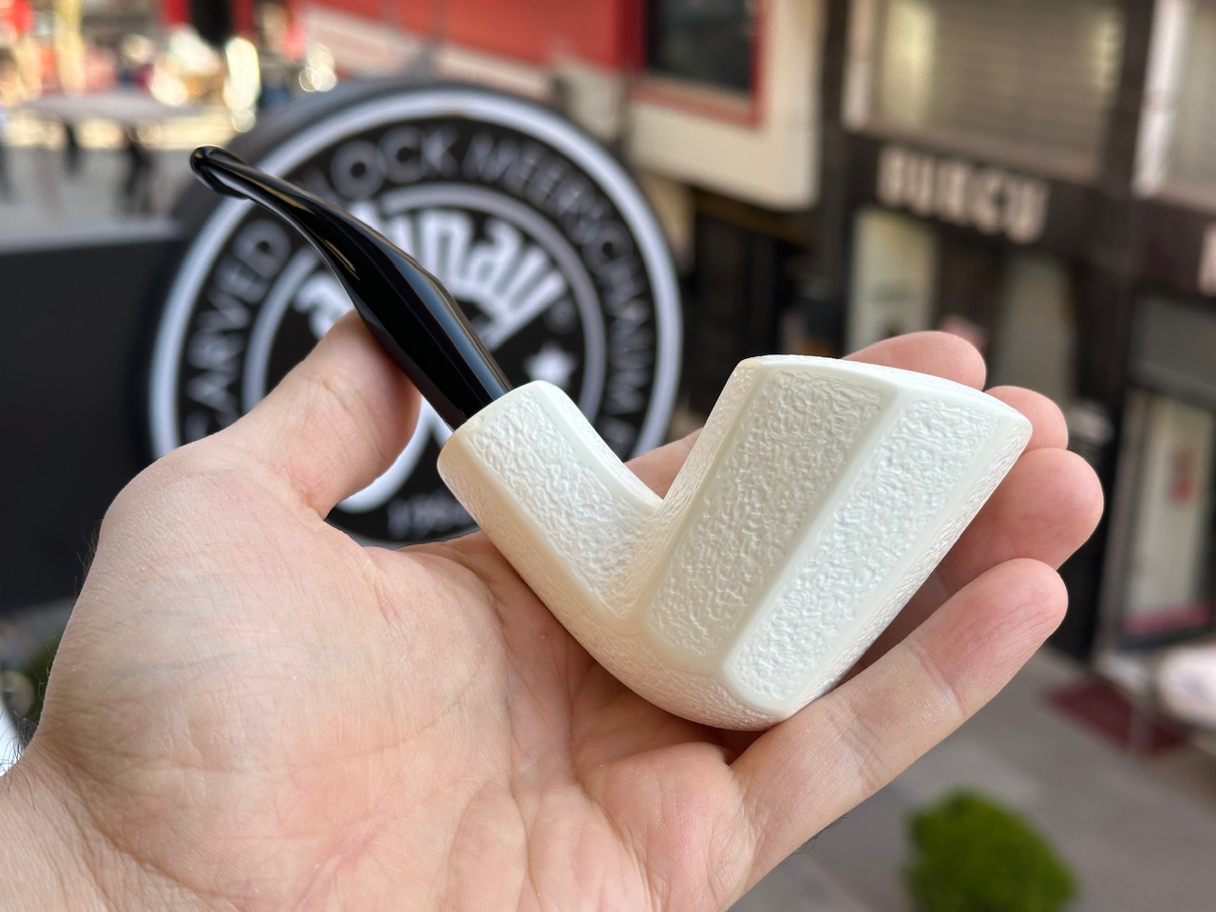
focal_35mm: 48
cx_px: 608
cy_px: 456
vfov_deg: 30.3
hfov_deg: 39.7
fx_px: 1686
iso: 64
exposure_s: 1/363
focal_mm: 6.86
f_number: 1.78
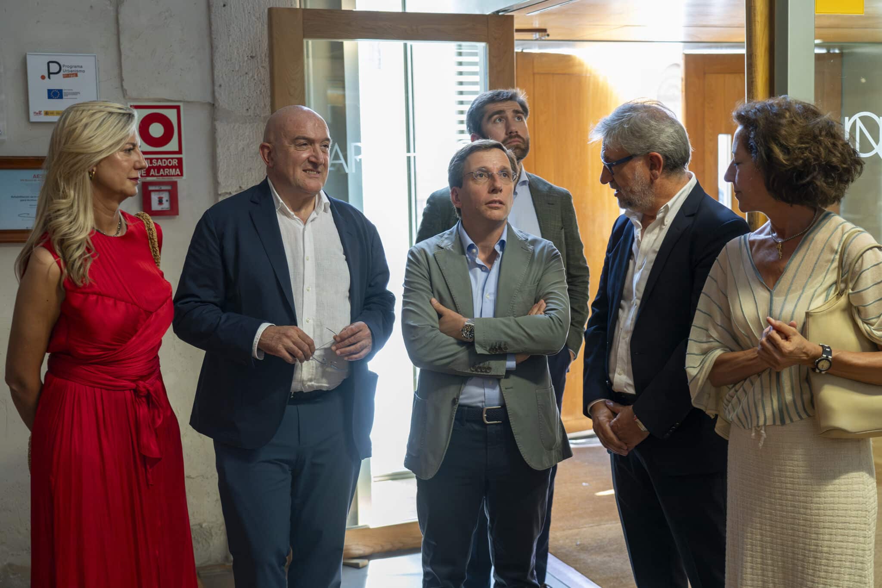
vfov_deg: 27.0
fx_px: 1225
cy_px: 294
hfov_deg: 39.6
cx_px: 441
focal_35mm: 50
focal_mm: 50
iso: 3200
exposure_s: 1/200
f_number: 4
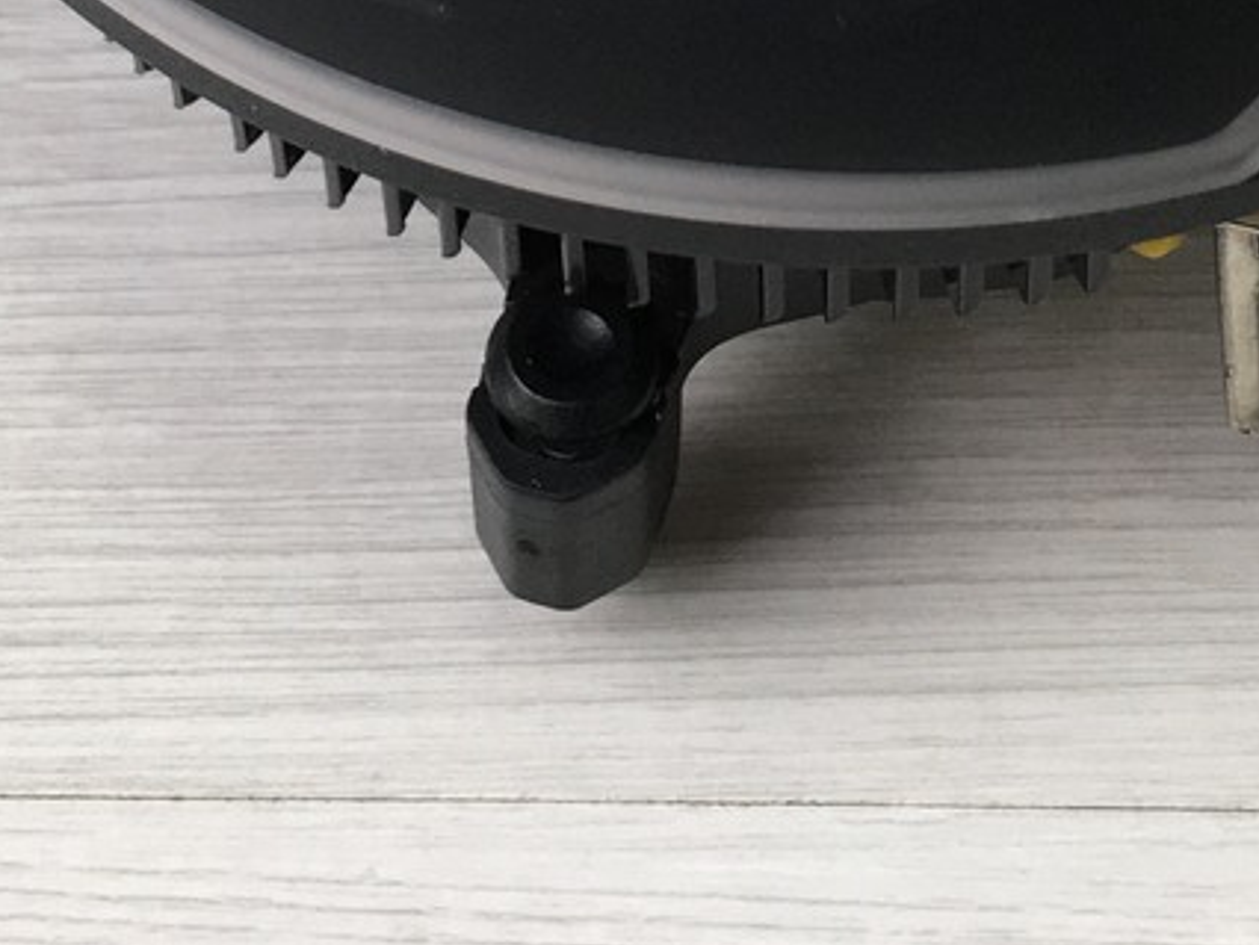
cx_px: 789
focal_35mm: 98
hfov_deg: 20.0
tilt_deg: -48.0
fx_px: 3566
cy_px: -511
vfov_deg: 14.1
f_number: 2.2
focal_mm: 4.15
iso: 40
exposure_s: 1/100
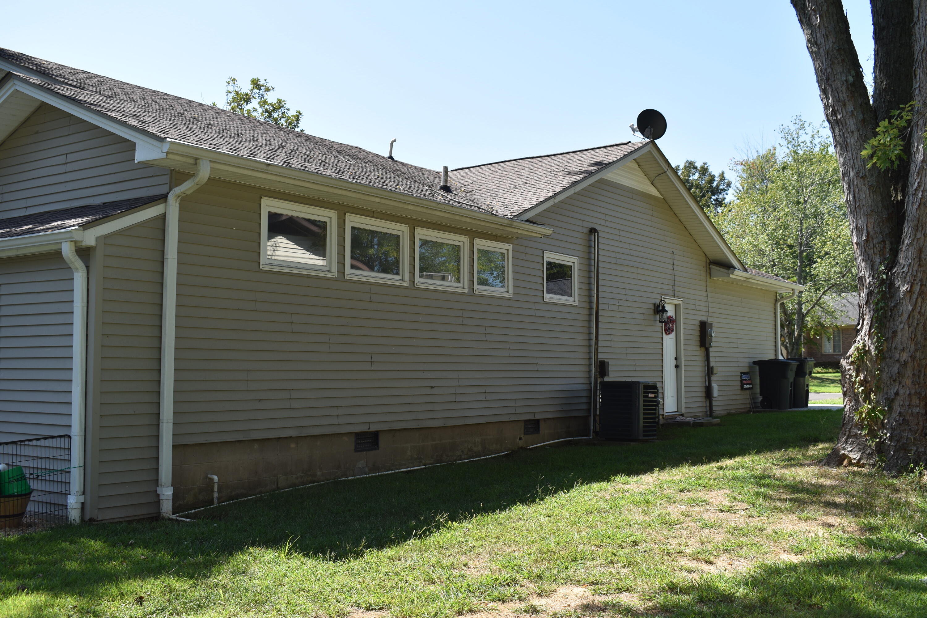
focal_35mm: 39
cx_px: 464
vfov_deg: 34.2
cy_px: 309
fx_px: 1004
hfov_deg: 49.6
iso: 100
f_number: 7.1
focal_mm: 26
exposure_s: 1/200
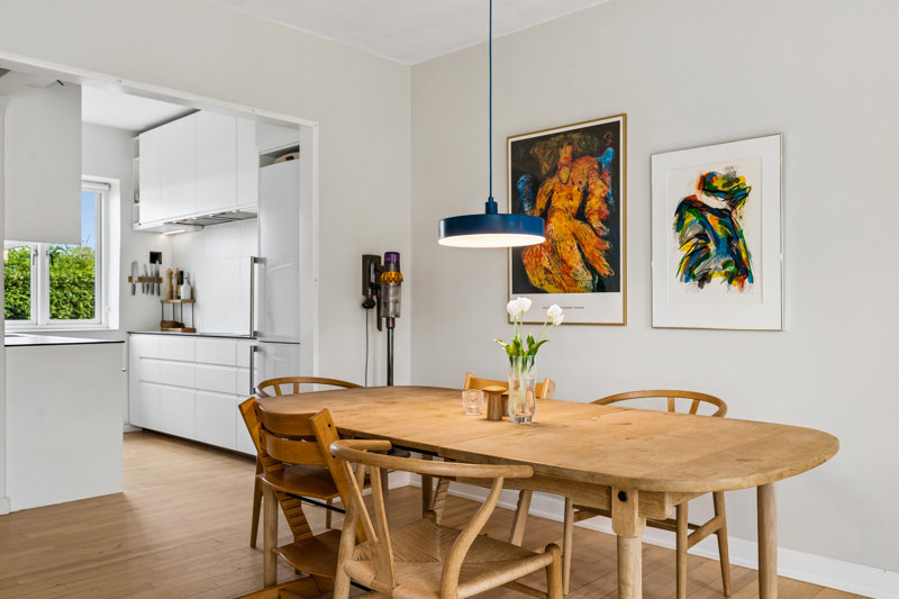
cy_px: 300
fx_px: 699
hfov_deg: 65.5
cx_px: 450
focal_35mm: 28
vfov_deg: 46.4
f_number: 7.1
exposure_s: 1/80
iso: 800
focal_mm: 28
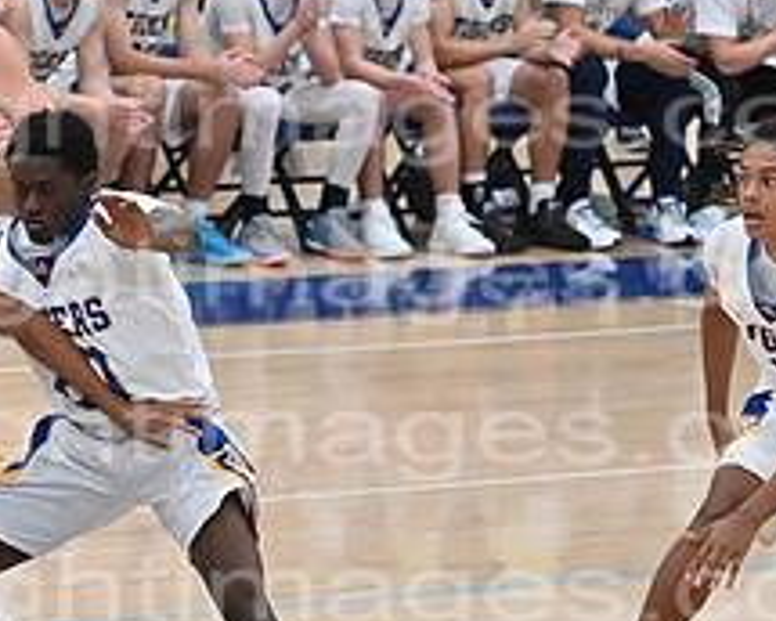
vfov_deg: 3.9
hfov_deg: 4.9
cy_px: 359
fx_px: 9118
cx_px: 115
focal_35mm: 397
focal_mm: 105
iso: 5000
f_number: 4
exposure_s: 1/800
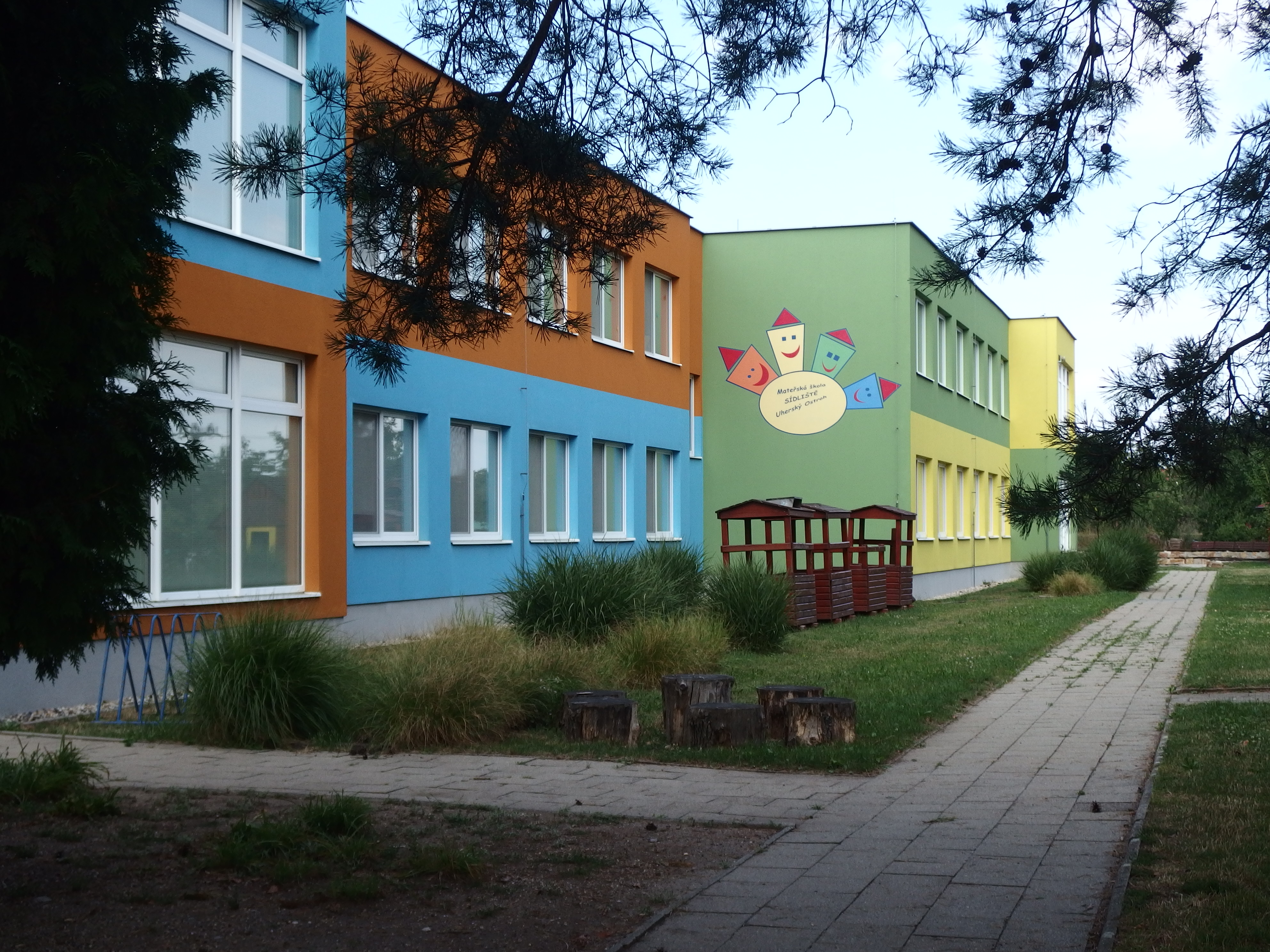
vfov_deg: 26.1
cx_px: 635
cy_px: 476
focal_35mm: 56
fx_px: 2055
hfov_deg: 34.3
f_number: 3.5
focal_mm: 10
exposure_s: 1/640
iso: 100
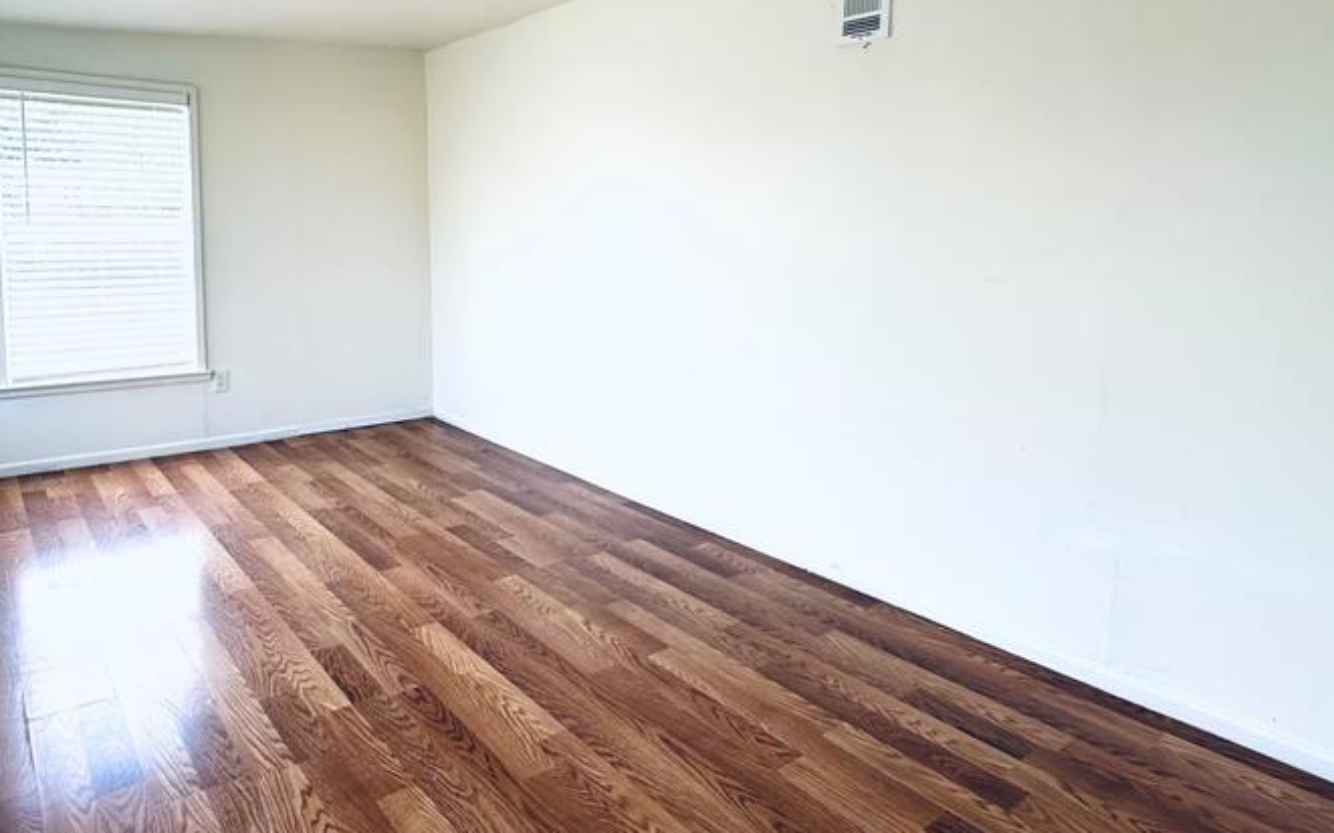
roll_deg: -0.6
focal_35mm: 23
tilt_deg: -4.4
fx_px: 836
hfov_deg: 76.1
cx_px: 517
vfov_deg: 52.1
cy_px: 282
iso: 40
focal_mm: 2.22
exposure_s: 1/147
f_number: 2.2
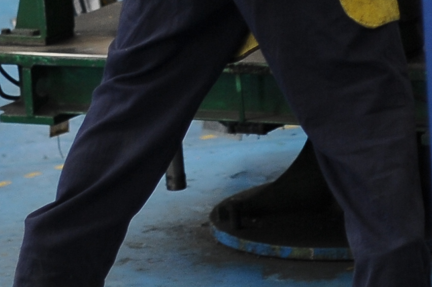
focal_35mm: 250
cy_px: -305
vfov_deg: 5.4
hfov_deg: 8.2
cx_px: 318
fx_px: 2998
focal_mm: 50
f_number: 1.4
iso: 500
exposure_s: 1/160
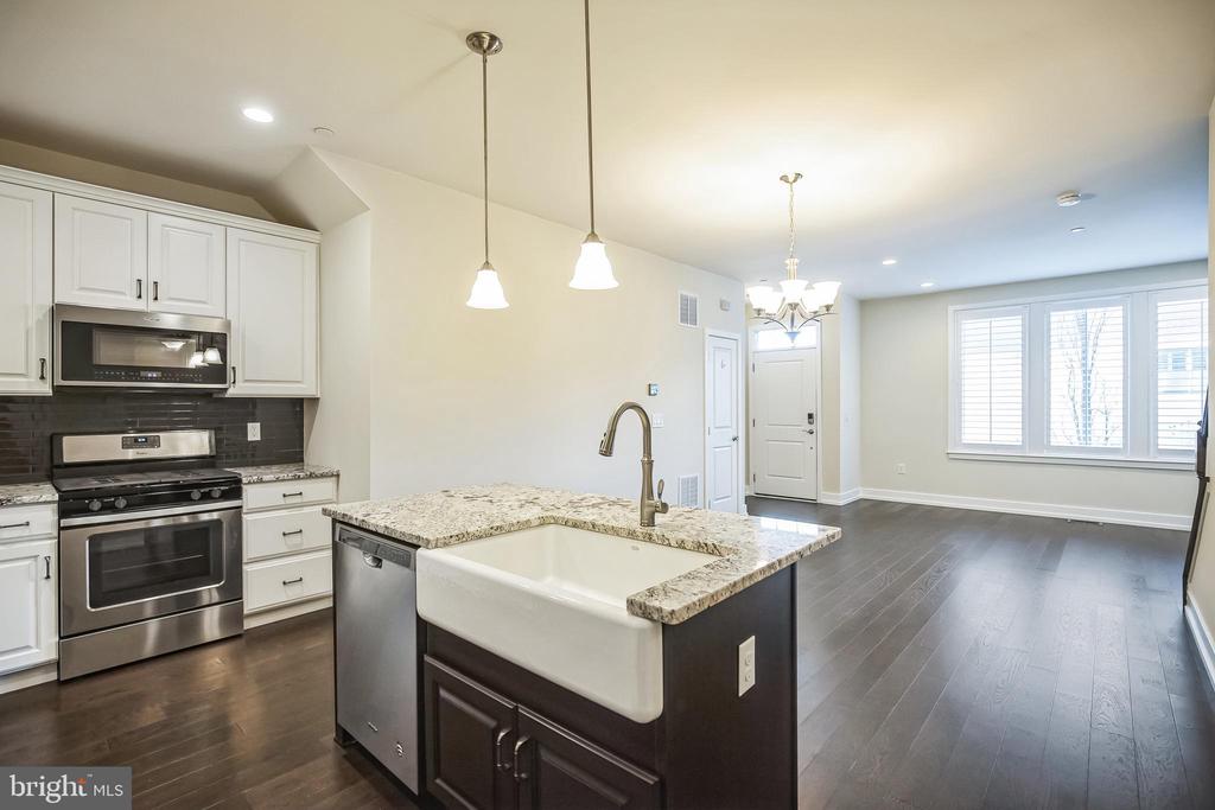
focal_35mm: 16
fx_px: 540
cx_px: 608
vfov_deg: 73.8
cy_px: 405
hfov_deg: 96.7
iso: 640
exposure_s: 1/60
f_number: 4
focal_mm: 16
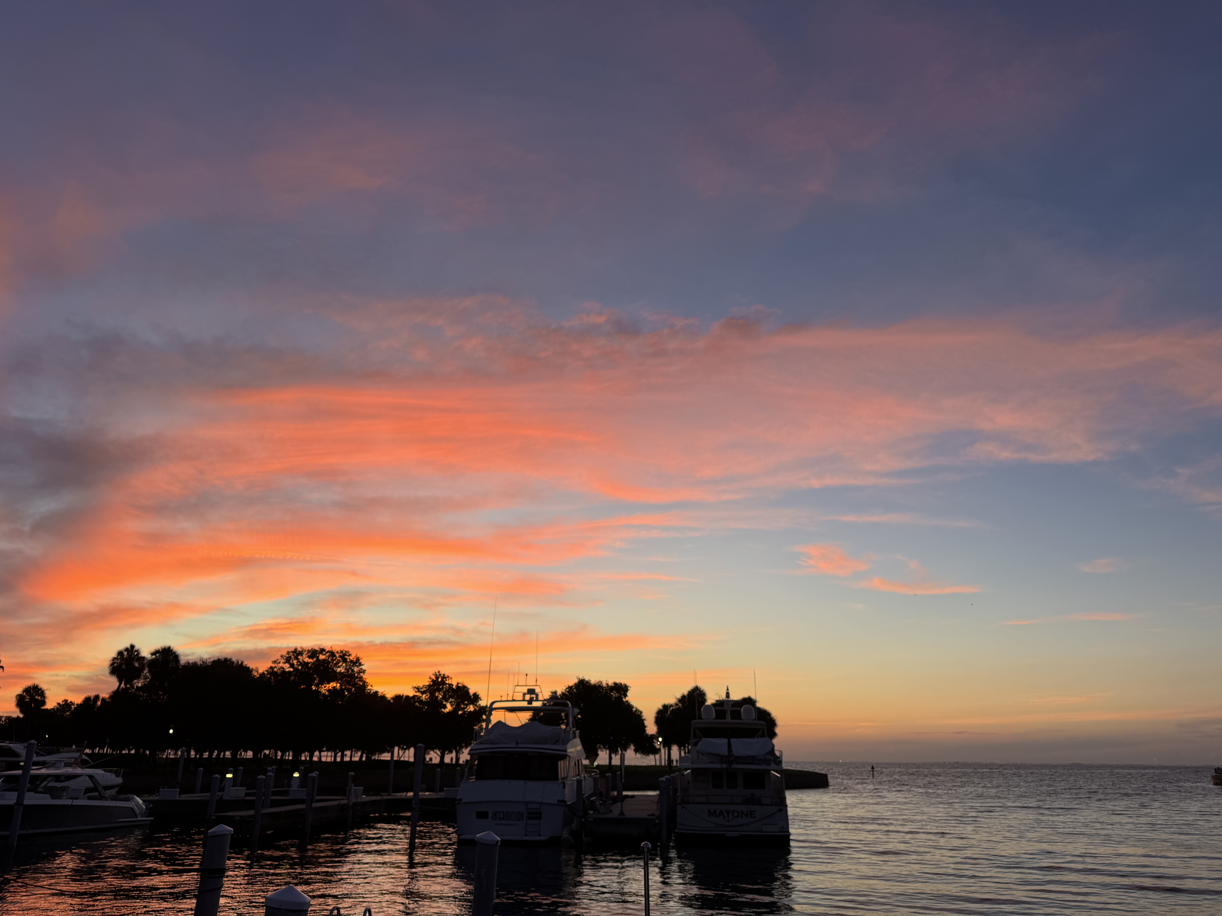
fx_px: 847
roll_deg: -0.8
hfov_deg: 71.6
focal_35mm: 24
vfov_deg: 56.8
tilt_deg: +17.6
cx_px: 611
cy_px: 458
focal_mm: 6.76
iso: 64
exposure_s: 1/121
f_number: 1.78
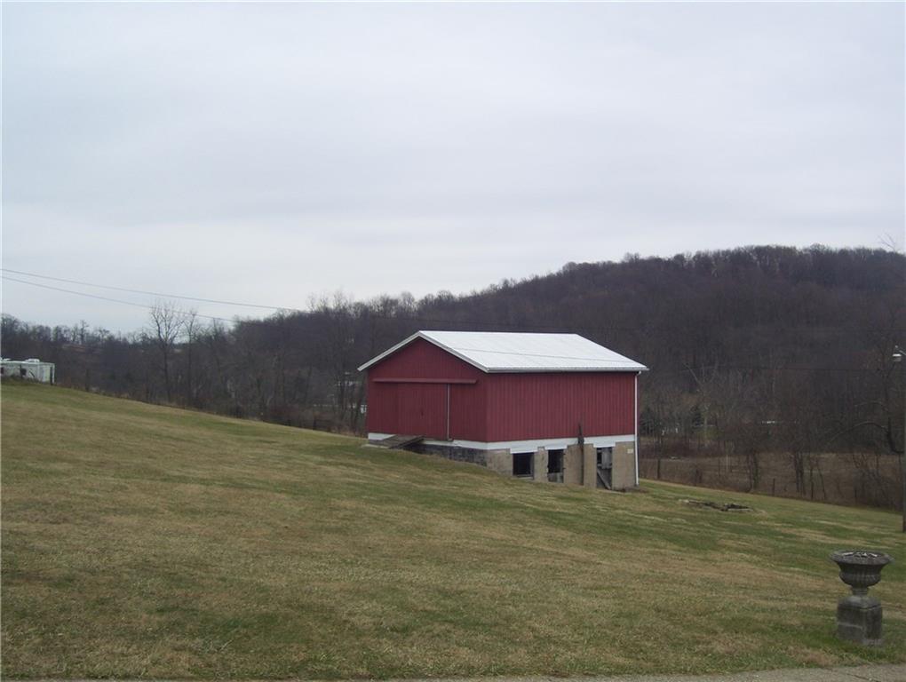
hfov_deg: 42.0
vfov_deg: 32.3
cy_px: 341
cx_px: 453
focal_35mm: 45
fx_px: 1179
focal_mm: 7.6
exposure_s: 1/400
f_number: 3
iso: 80
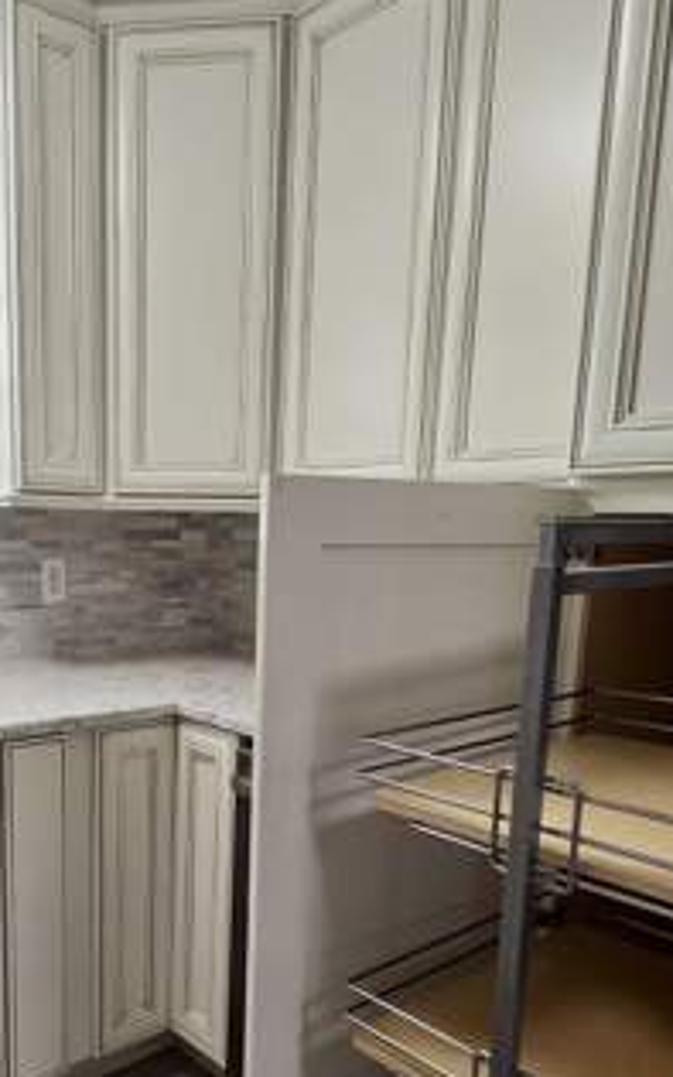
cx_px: 157
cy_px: 704
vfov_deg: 65.0
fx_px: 821
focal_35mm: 28
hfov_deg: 43.0
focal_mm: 2.2
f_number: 2.2
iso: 100
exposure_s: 1/60
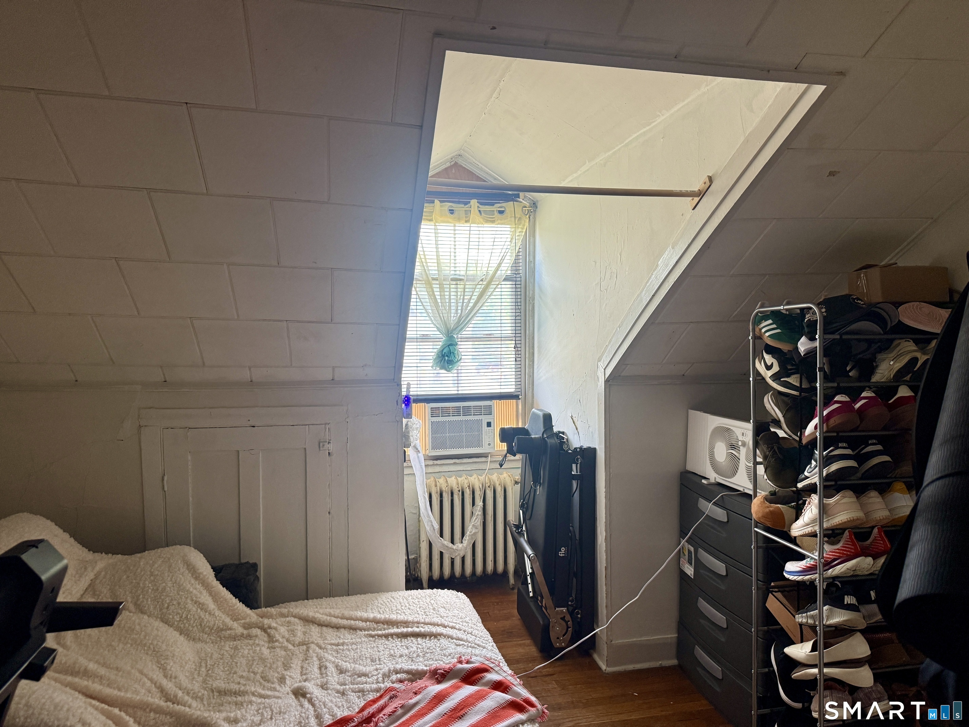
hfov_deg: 71.6
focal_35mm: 24
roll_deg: +0.1
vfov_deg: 56.8
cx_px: 484
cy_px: 364
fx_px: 672
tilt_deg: -2.8
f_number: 1.78
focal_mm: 6.76
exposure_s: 1/60
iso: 200
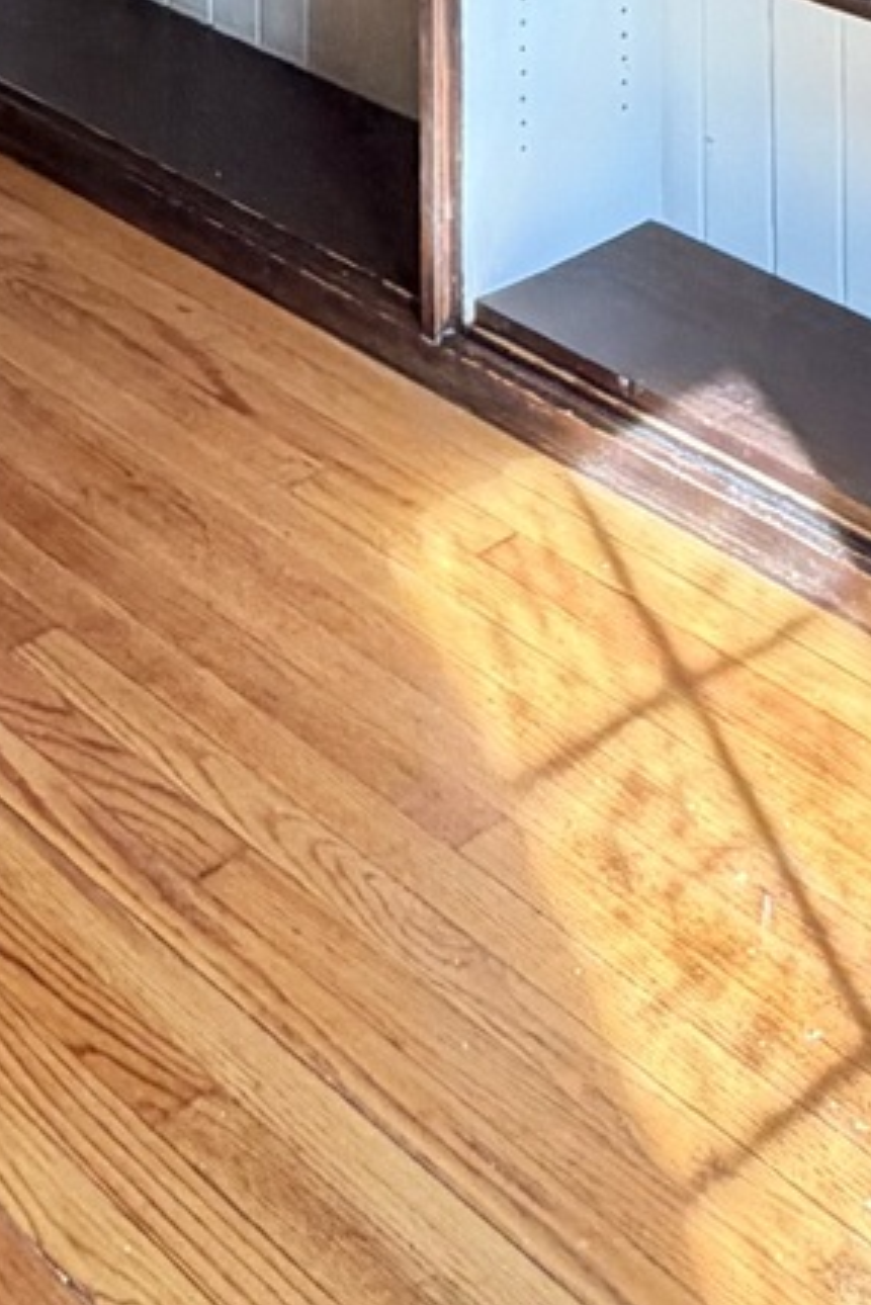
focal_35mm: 78
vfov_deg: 19.6
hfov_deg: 17.4
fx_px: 2828
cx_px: 197
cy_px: -1026
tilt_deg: -0.7
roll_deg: -0.2
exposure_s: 1/120
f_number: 2.2
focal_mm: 2.22
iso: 160
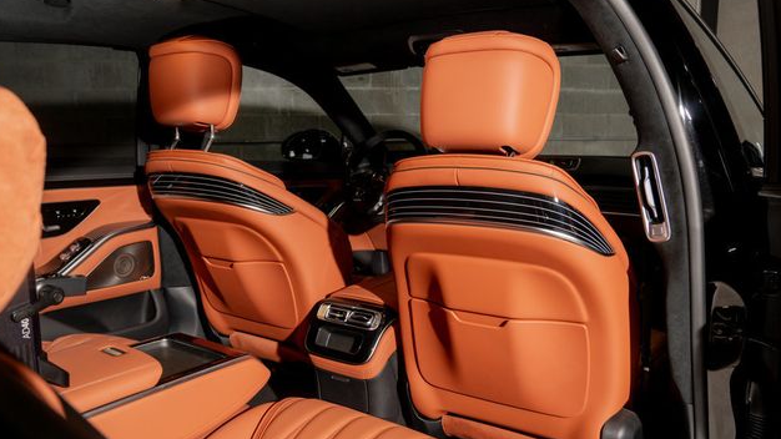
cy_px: 229
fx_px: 621
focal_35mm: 30
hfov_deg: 64.3
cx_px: 383
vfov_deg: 38.9
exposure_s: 1/50
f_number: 5.6
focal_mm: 28
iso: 320
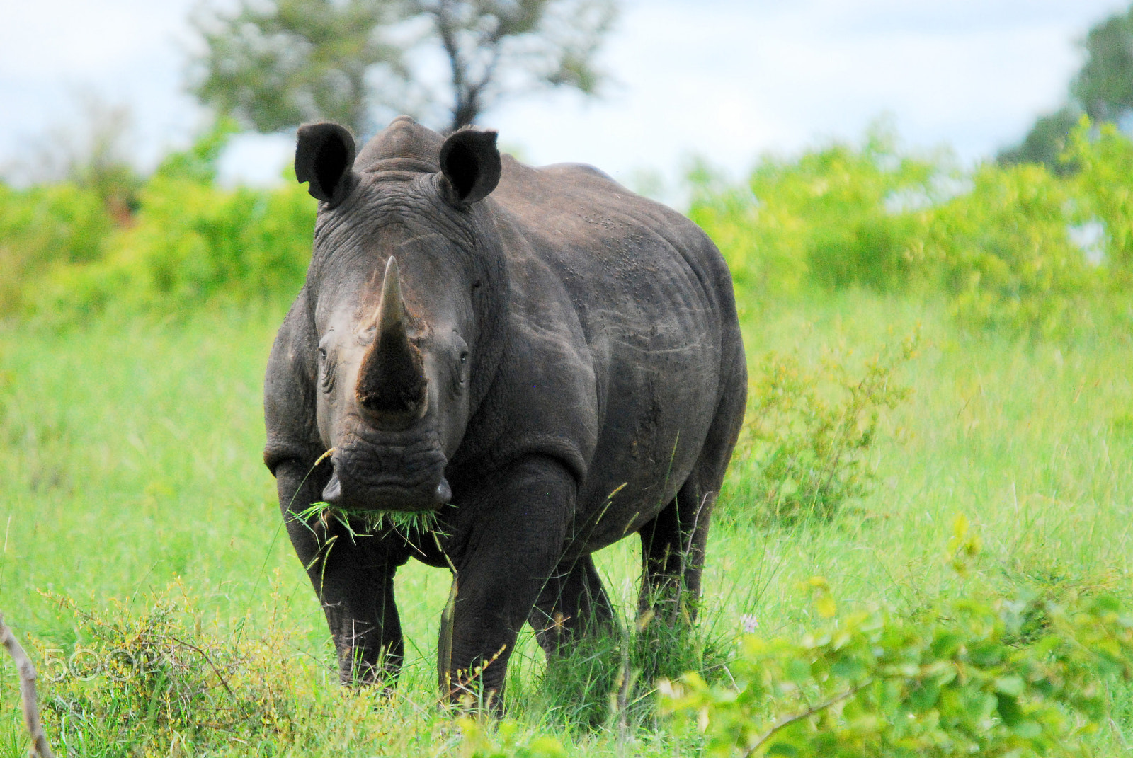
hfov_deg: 3.4
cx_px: 566
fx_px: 18905
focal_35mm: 600
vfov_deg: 2.3
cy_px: 379
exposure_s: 1/3200
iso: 1600
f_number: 5.6
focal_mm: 400
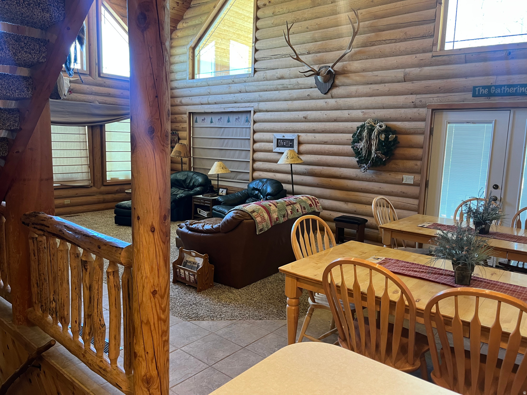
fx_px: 396
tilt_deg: -8.1
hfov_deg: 67.3
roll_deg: -1.5
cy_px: 198
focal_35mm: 26
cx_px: 264
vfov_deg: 53.1
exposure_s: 1/60
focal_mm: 5.1
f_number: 1.6
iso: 160
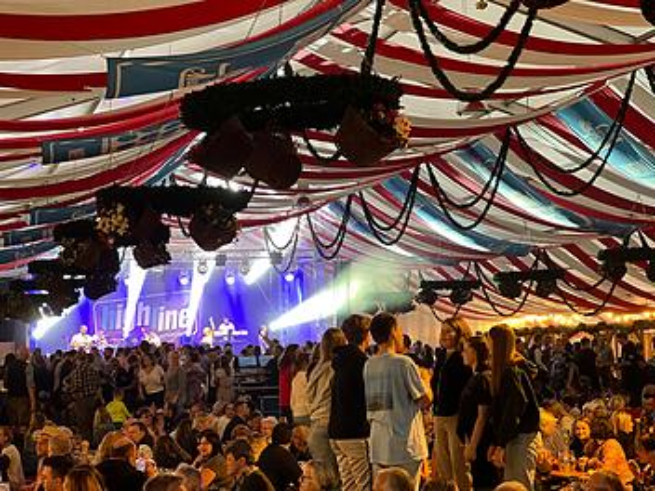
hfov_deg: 25.3
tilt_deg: +4.5
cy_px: 246
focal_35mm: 77
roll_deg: +2.2
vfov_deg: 19.1
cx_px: 328
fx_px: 1457
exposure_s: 1/25
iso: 320
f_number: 2.8
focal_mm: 9
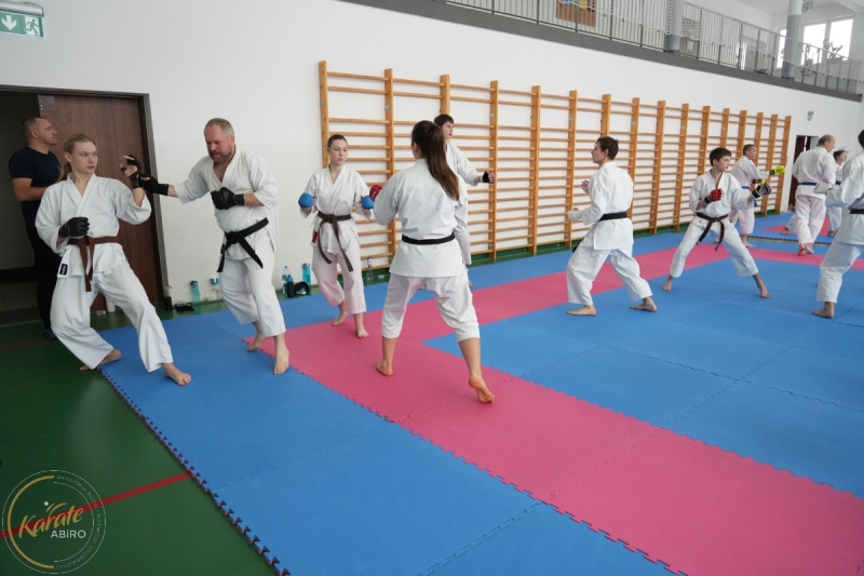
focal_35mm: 24
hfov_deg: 73.8
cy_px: 288
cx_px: 432
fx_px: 576
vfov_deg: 53.1
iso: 3200
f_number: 4
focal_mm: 24
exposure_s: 1/320
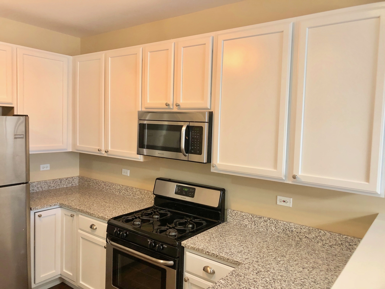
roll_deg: -1.7
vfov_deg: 49.7
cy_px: 144
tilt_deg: -3.4
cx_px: 192
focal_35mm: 28
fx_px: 311
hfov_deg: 63.4
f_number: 1.8
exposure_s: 1/24
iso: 40
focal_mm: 4
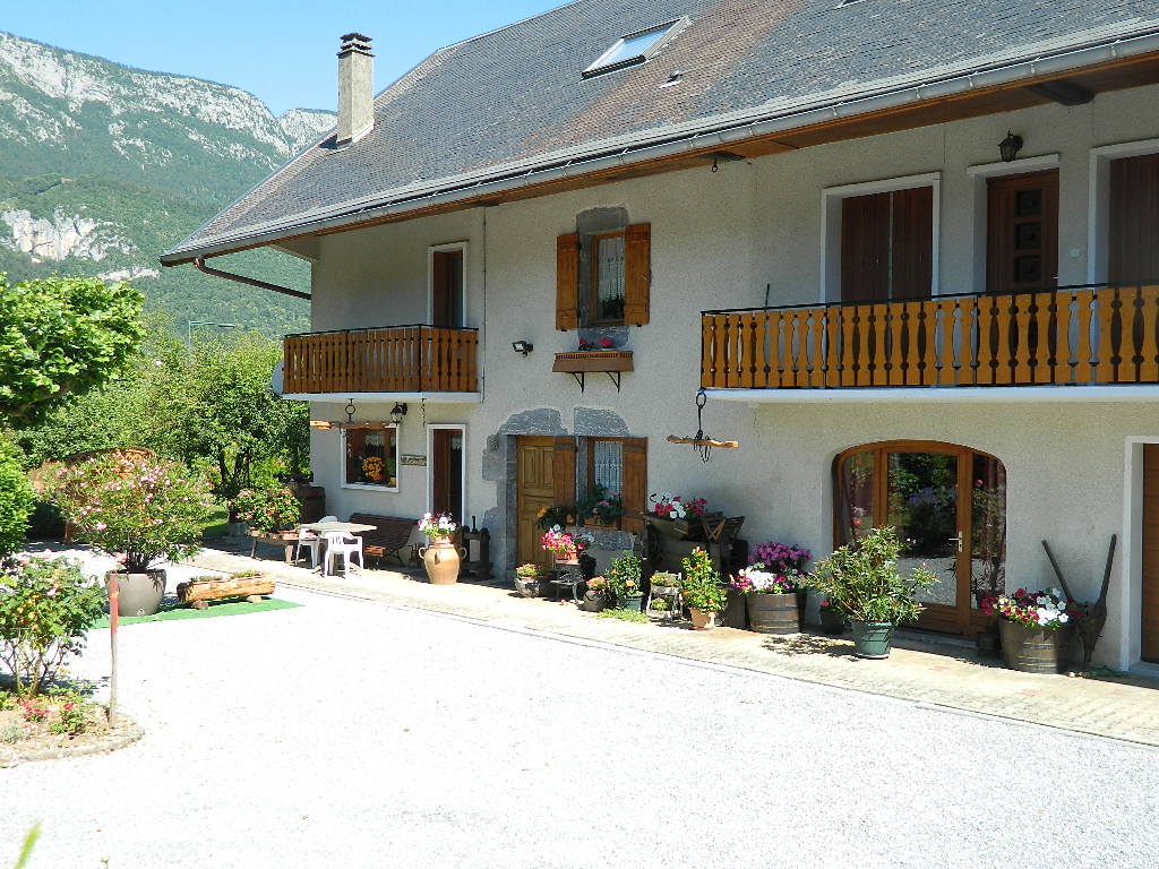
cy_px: 434
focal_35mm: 35
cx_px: 580
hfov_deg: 52.6
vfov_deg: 40.7
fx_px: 1172
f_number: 3.3
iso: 80
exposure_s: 1/400
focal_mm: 6.2
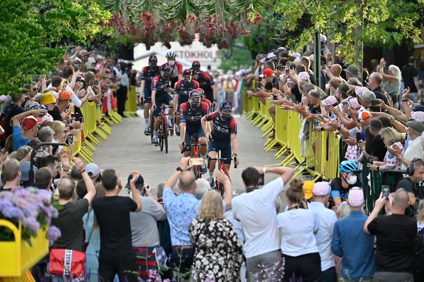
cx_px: 212
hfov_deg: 7.1
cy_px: 141
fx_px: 3415
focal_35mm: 290
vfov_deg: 4.7
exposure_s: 1/2500
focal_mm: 290
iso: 2200
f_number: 5.3
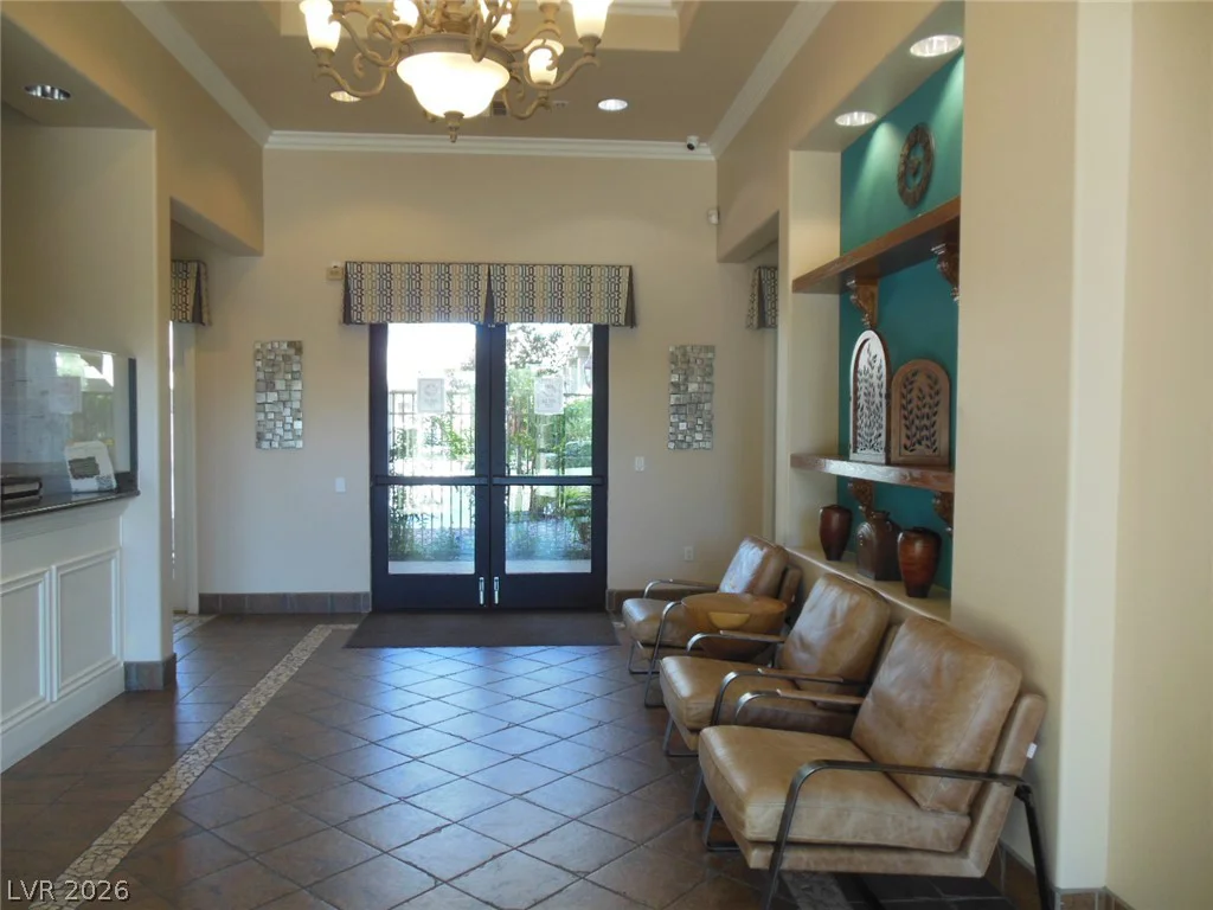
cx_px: 606
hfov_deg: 69.4
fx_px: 876
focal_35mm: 25
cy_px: 455
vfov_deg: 54.9
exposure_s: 1/50
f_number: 3.2
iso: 125
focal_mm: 4.5
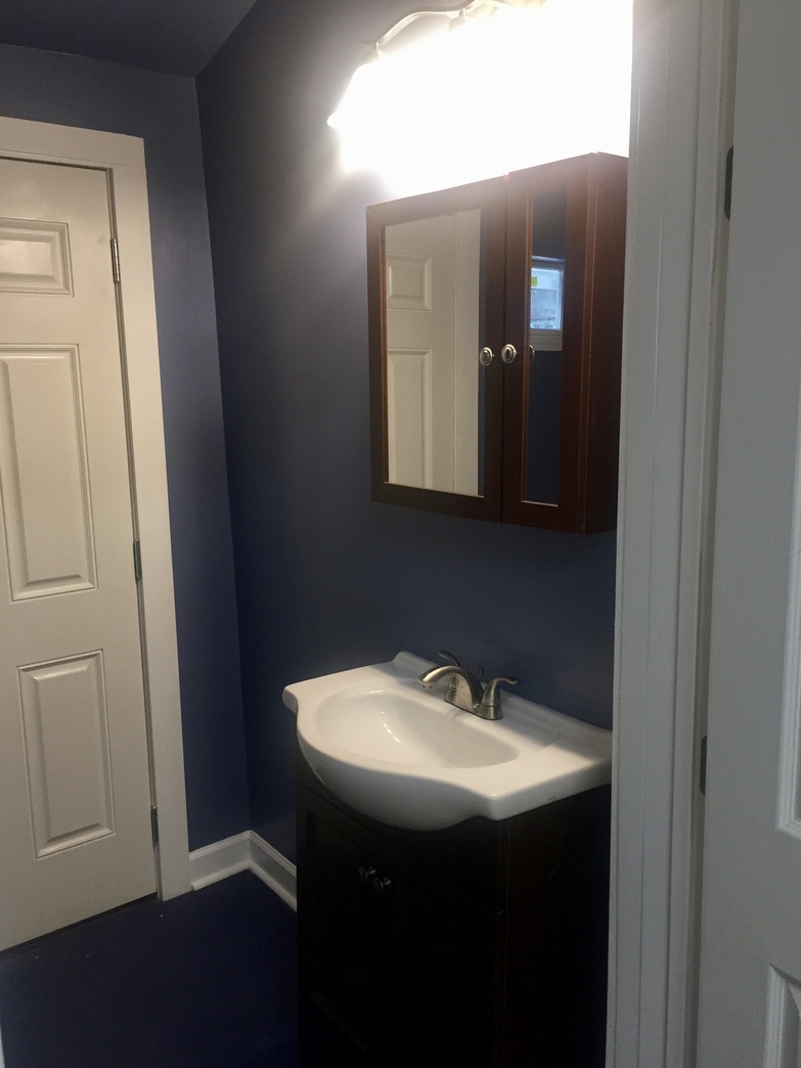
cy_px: 550
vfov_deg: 60.0
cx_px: 400
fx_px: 926
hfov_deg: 46.8
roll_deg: -0.7
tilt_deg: -10.7
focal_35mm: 30
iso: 50
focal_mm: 4.15
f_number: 2.2
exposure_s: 1/30
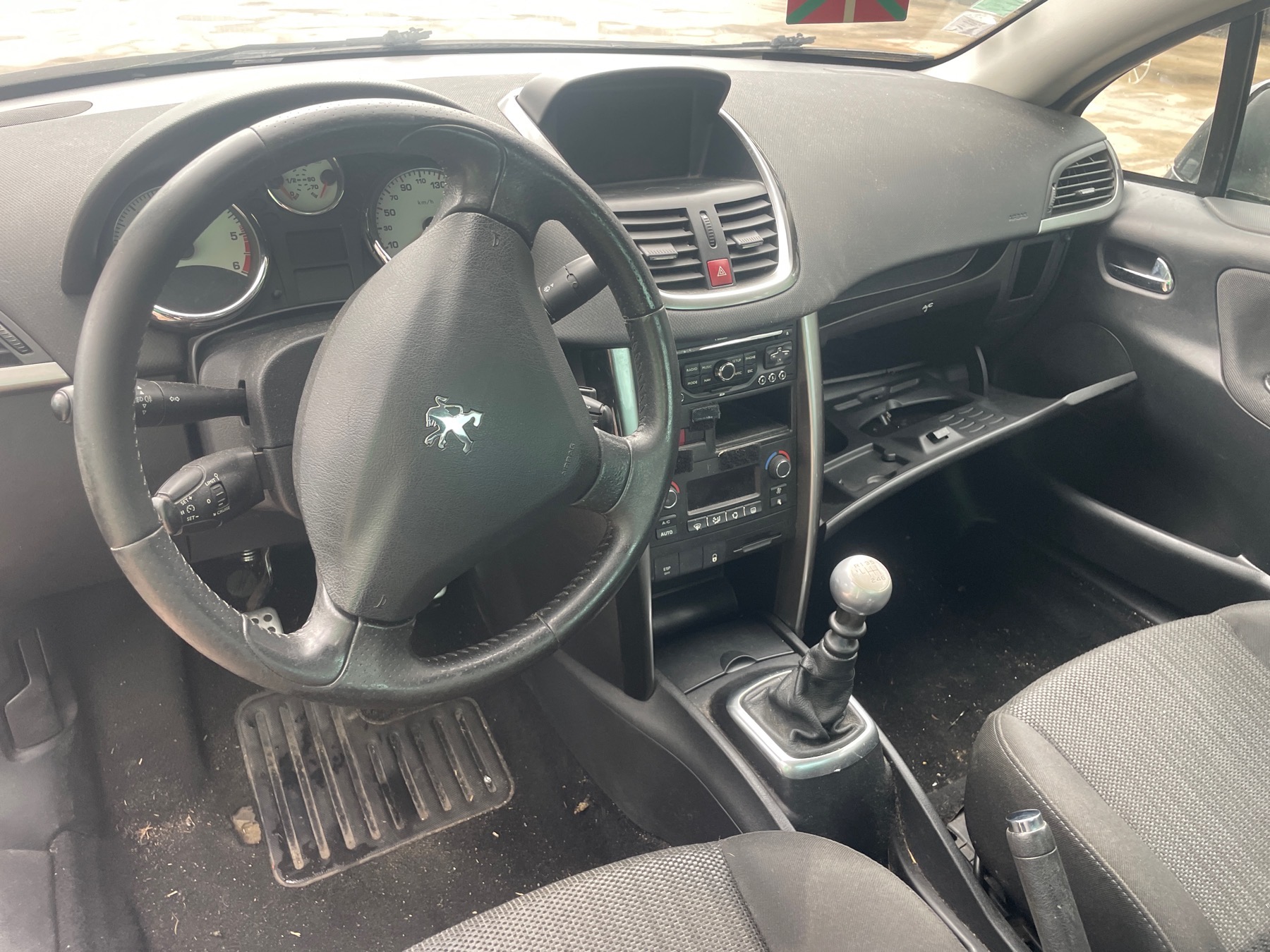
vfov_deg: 53.1
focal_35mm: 26
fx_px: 954
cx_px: 635
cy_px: 476
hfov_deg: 67.3
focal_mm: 4.2
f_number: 1.6
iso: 100
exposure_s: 1/121
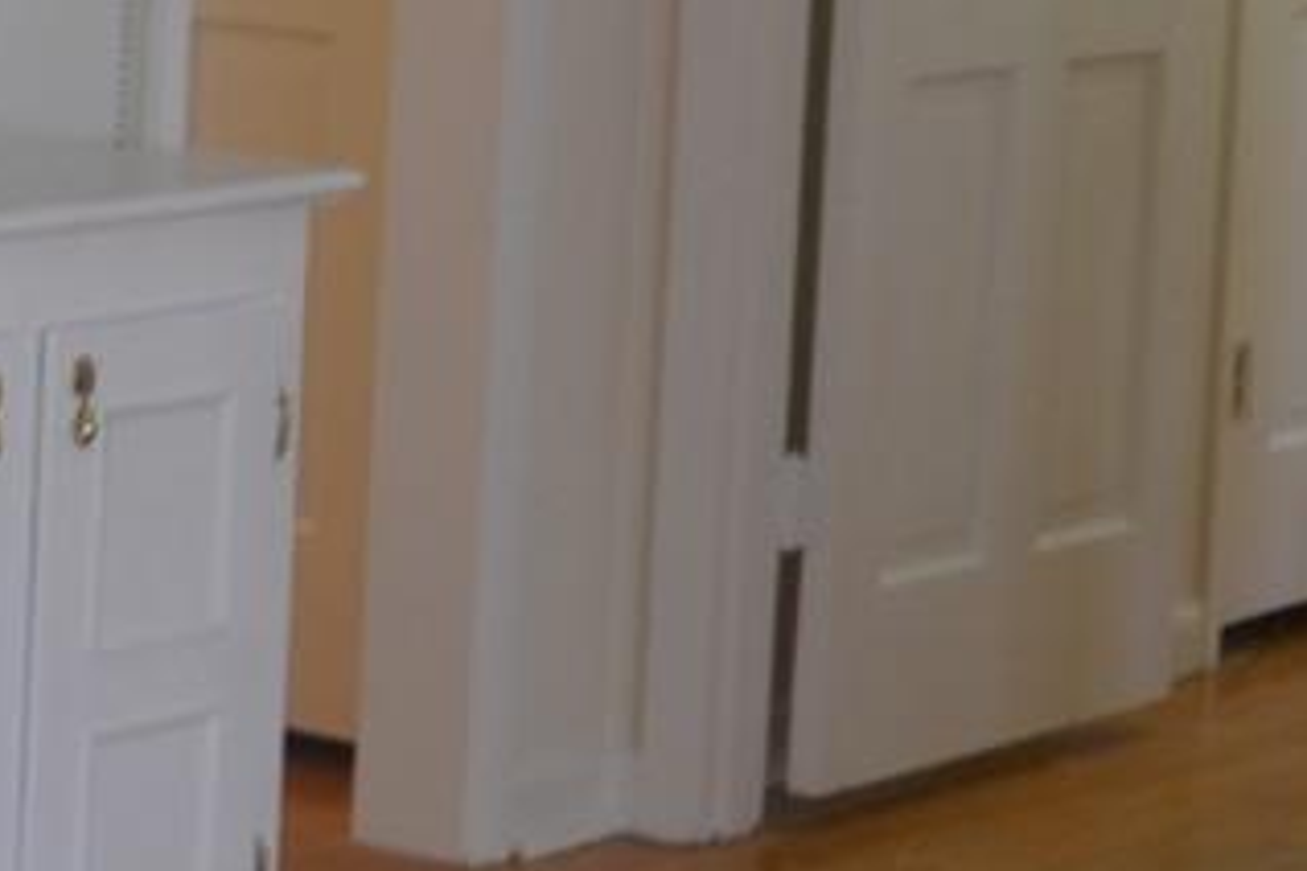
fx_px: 6171
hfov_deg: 11.9
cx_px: -99
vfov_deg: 8.0
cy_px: -123
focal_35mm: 170
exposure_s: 1/50
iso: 400
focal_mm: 24
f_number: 4
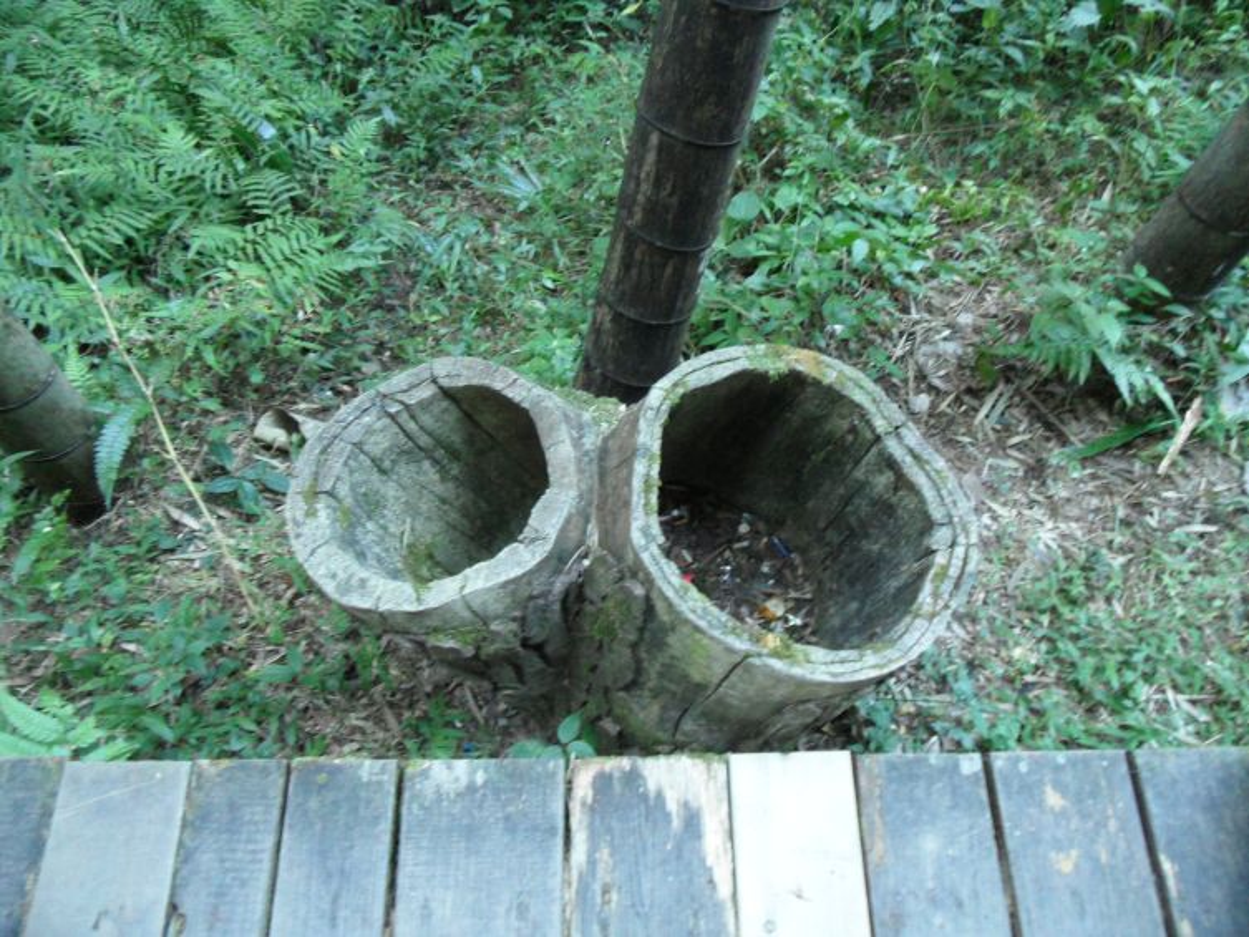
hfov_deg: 71.6
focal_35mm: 24
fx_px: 866
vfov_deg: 56.8
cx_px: 624
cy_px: 468
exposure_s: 1/15
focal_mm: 3.9
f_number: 3.2
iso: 400
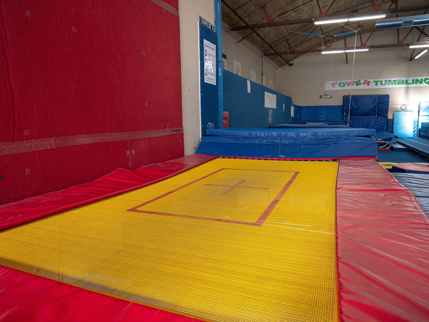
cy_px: 161
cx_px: 214
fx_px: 298
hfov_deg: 71.6
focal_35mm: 24
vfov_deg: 56.8
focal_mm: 12
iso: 200
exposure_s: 1/15
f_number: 3.5
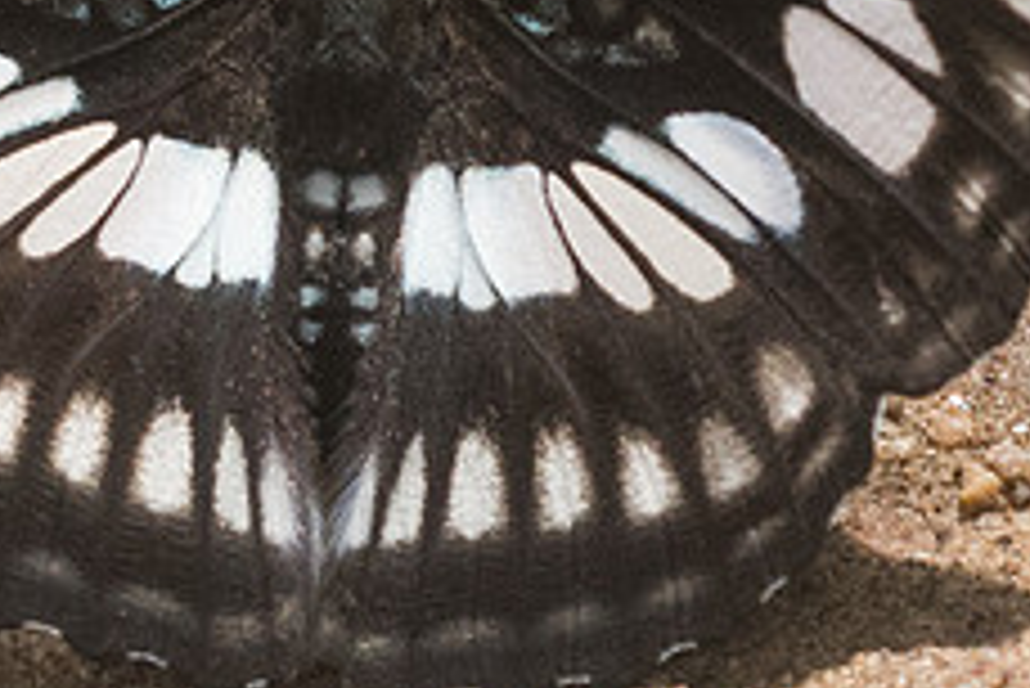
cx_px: 369
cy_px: -35
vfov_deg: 0.8
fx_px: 46521
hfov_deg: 1.3
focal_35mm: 1625
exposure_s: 1/2500
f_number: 5.6
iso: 800
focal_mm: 150
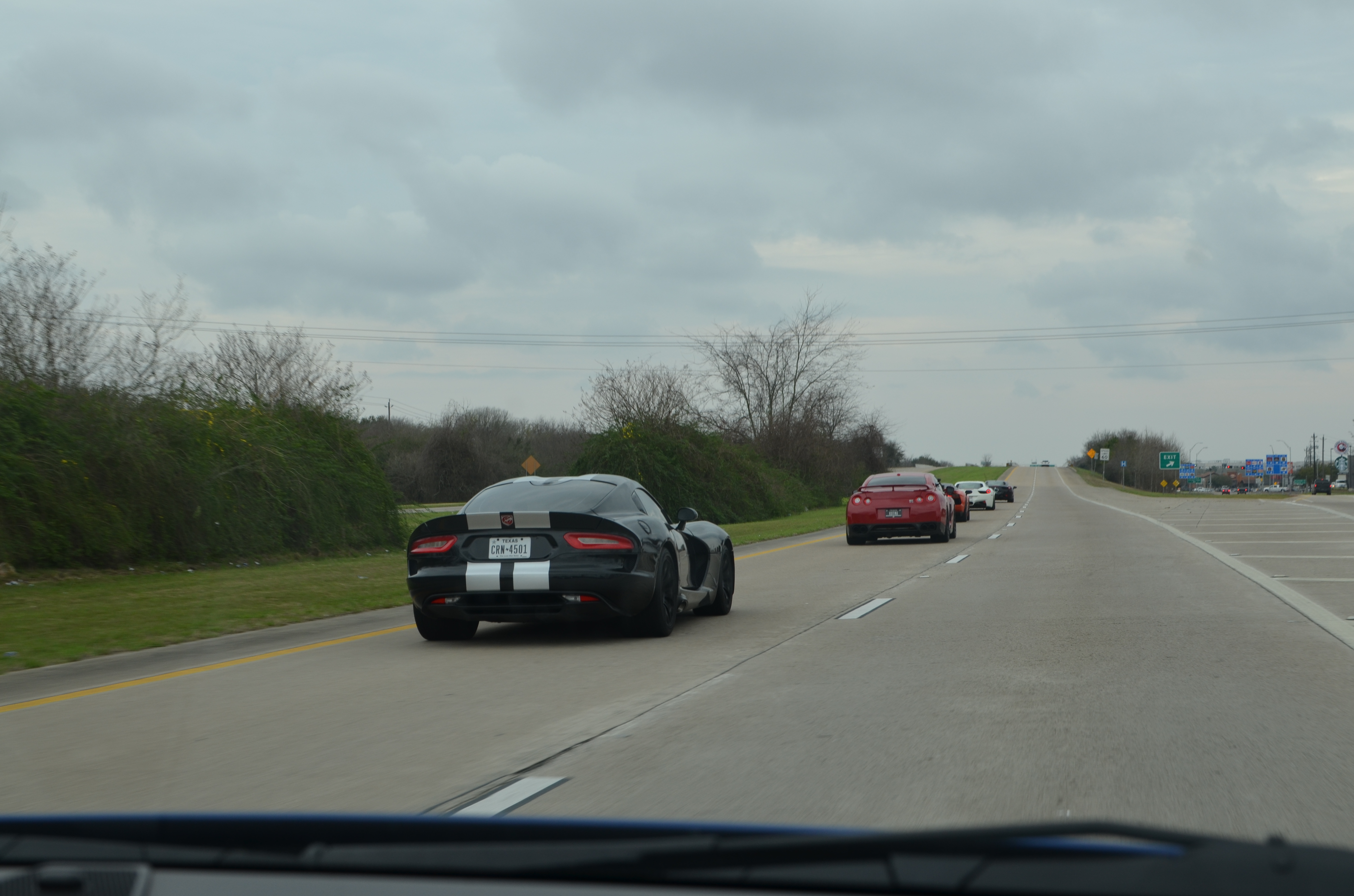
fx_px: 1970
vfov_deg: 25.6
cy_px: 448
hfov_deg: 37.9
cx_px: 677
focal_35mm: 52
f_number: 8
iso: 180
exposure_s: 1/250
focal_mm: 35
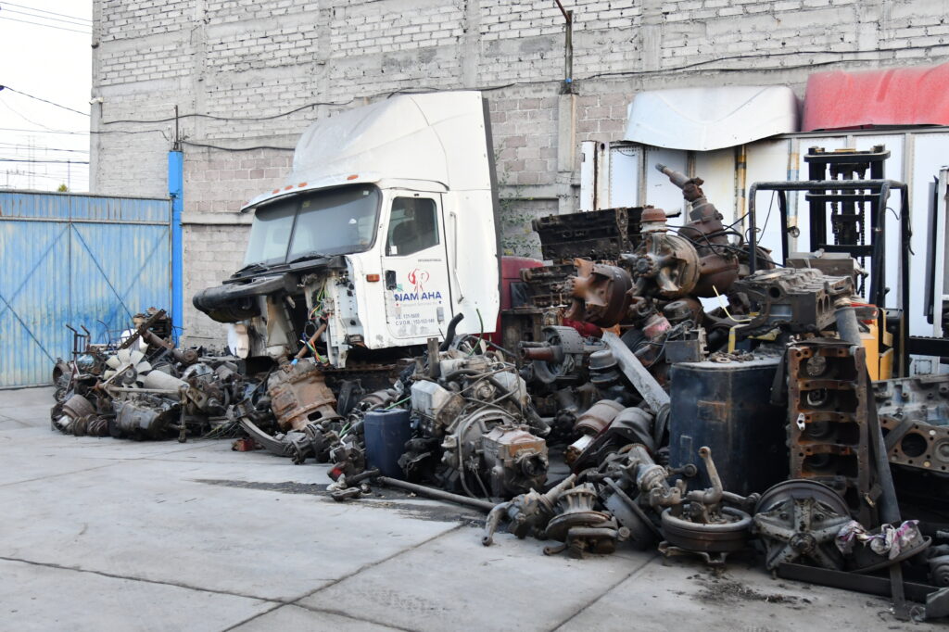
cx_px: 474
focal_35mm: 36
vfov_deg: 36.8
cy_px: 316
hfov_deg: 53.1
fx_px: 949
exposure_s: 1/640
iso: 1250
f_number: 4.5
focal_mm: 24
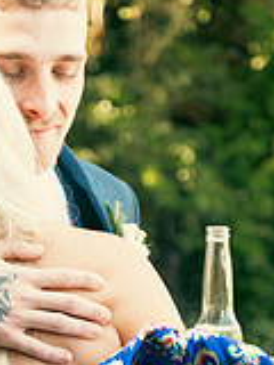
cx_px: 119
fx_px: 2280
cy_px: 405
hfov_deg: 6.9
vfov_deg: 9.1
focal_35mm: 216
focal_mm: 62
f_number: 3.5
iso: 250
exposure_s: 1/160
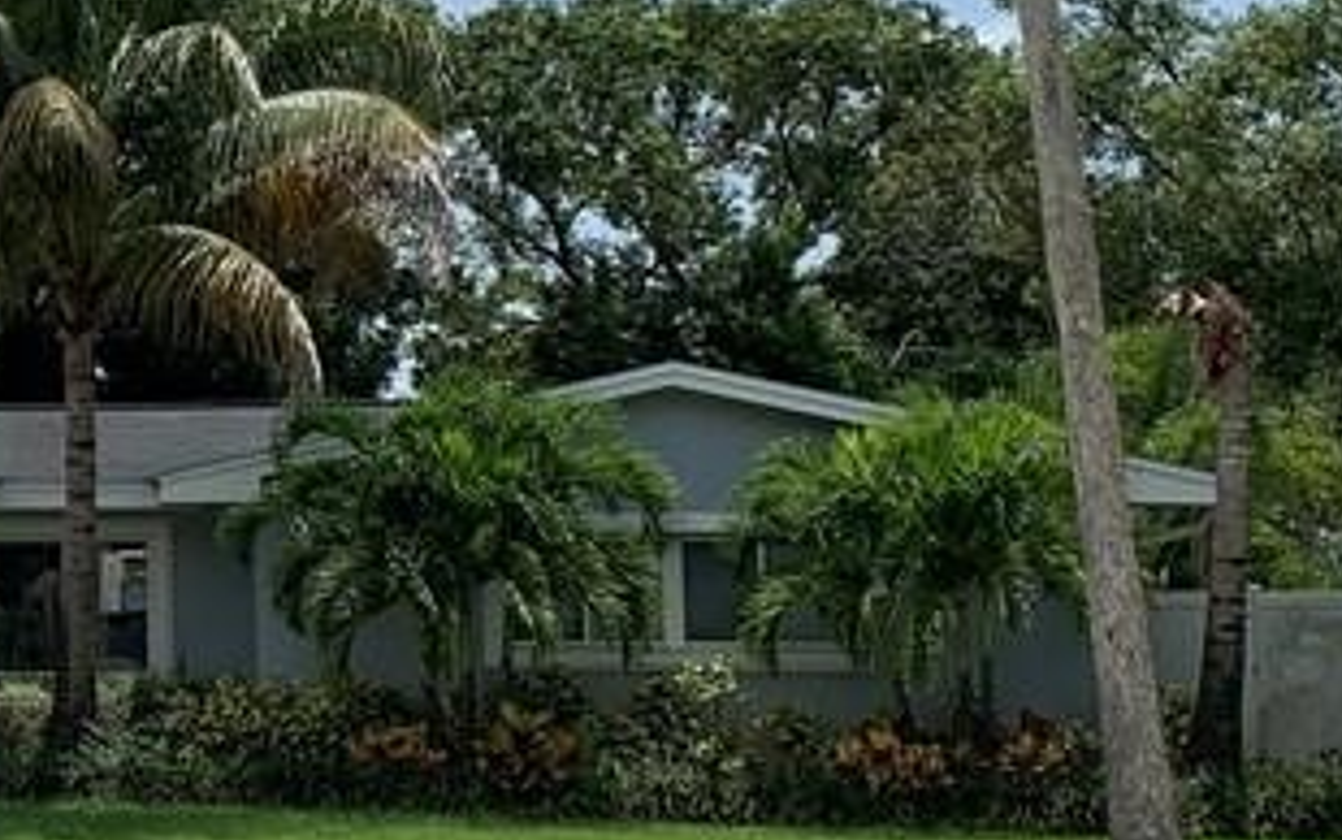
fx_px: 3329
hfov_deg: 21.0
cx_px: -342
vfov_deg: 14.4
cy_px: 333
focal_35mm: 91
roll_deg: -1.6
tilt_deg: +4.6
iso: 25
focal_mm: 4.25
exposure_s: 1/3650
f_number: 1.8
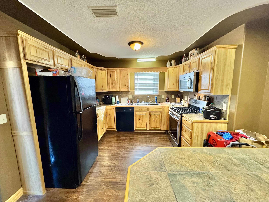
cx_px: 134
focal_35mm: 14
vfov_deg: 85.7
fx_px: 109
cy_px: 101
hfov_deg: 102.1
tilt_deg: -7.7
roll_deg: +0.4
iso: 400
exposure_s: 1/60
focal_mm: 2.22
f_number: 2.2
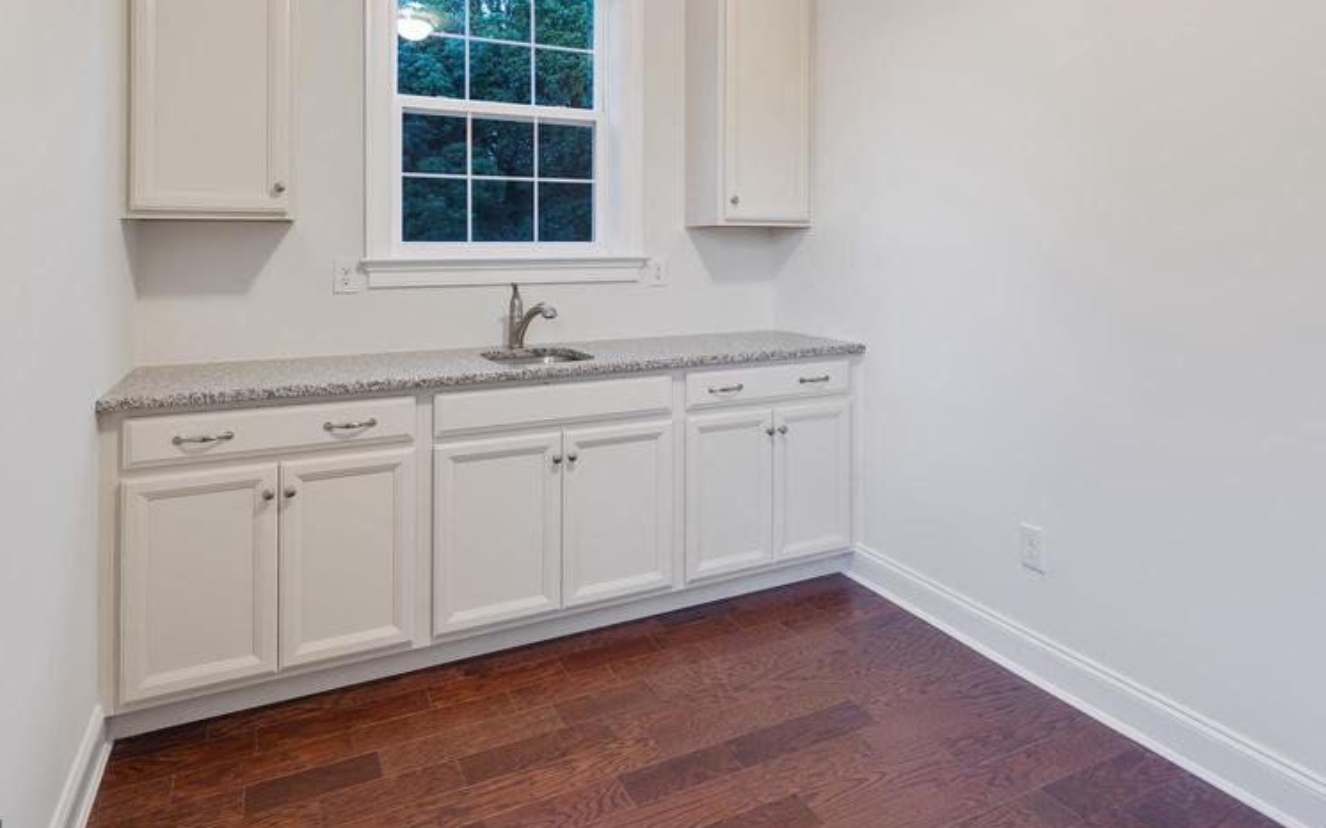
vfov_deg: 56.1
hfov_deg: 82.1
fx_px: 759
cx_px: 715
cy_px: 278
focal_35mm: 21
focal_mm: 15
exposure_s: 1/3
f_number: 7.1
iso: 200
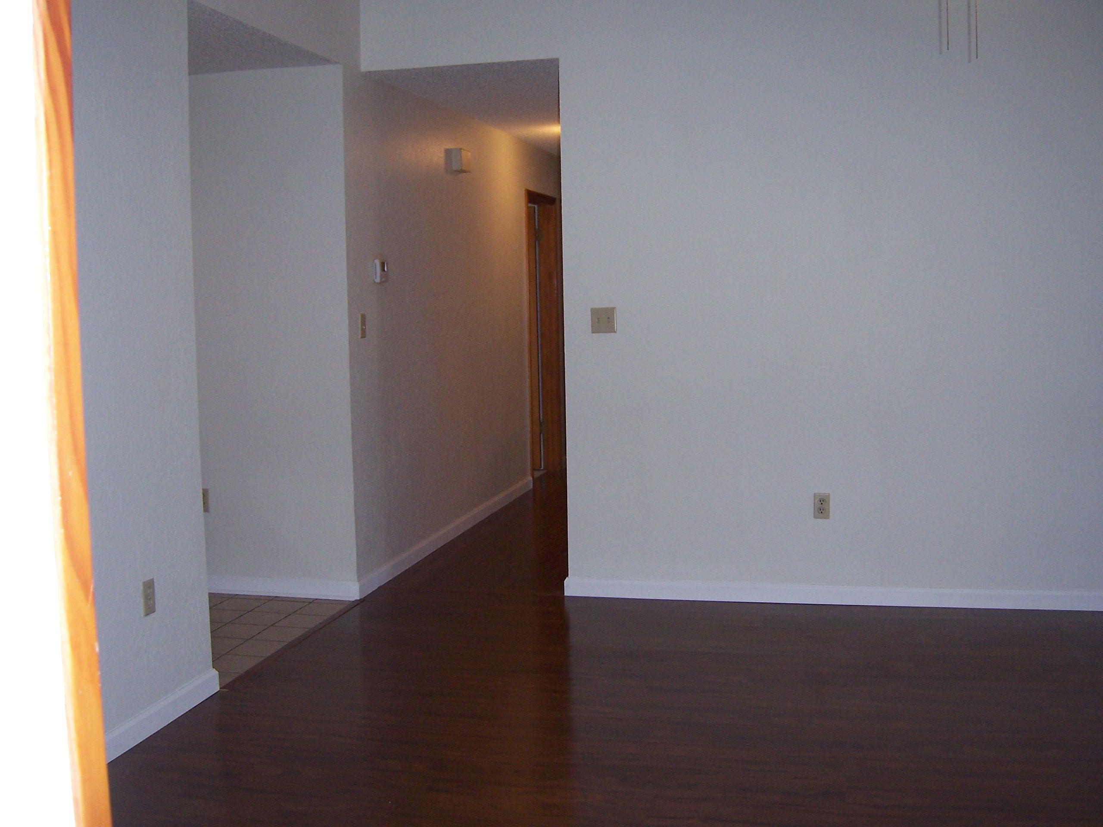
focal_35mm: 36
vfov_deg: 39.7
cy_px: 414
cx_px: 552
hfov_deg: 51.4
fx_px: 1147
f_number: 3
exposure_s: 1/60
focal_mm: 6
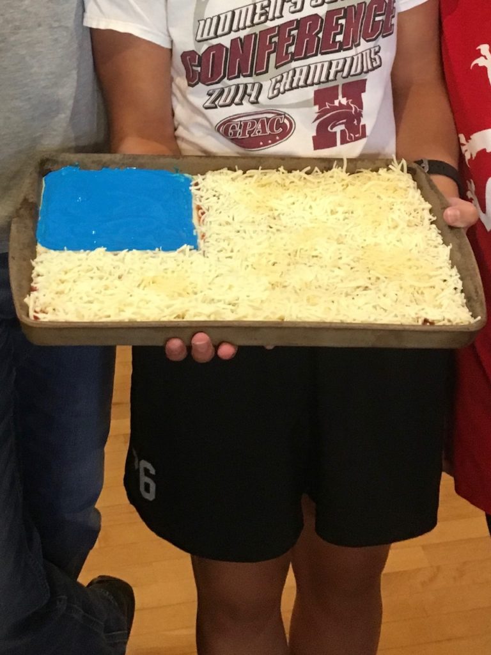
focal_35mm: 29
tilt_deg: -14.7
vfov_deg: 61.7
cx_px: 246
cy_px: 328
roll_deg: +0.5
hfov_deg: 48.2
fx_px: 548
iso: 200
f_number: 2.2
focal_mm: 4.15
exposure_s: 1/30
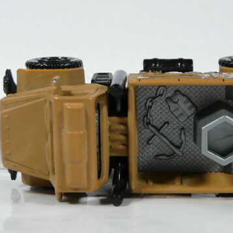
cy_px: 103
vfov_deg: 20.4
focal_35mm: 85
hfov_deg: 20.3
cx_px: 159
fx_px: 647
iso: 100
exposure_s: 1/50
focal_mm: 5.9
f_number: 2.8
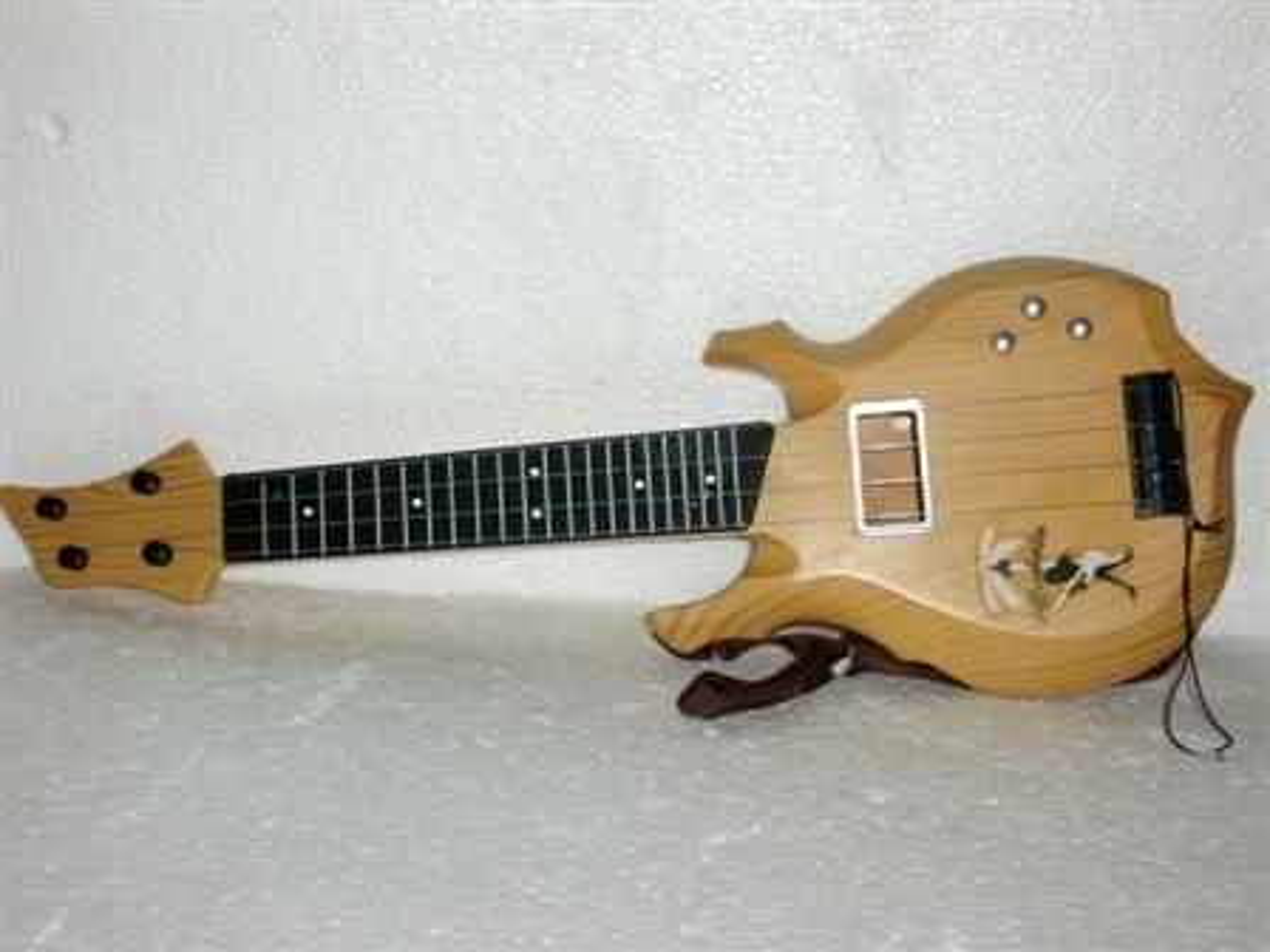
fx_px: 1724
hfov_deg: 40.4
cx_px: 635
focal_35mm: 47
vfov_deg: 30.9
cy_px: 476
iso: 64
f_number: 3.3
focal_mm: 8.4
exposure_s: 1/60
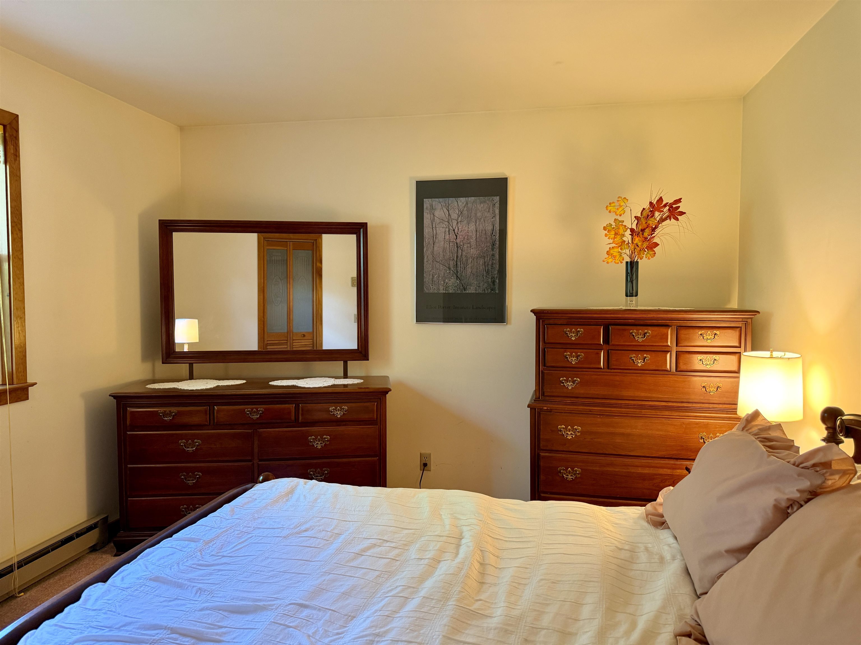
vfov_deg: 56.8
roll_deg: -0.2
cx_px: 430
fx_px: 597
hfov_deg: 71.6
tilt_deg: -3.1
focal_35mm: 24
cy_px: 322
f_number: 1.78
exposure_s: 1/60
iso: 320
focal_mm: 6.76
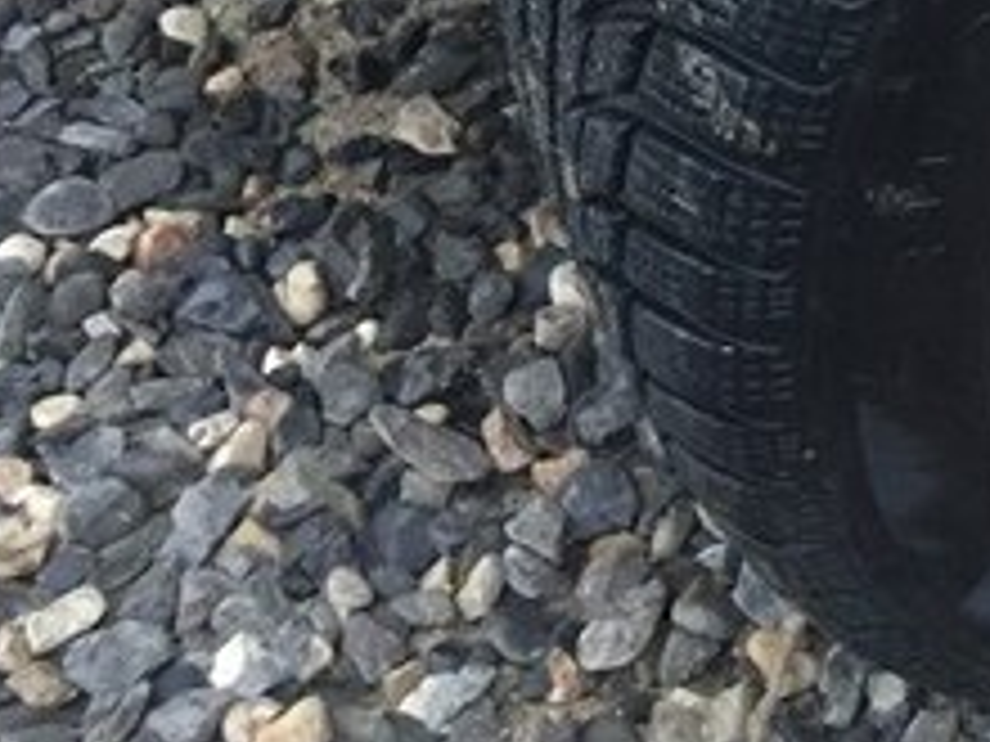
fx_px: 2488
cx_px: 1350
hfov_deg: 20.3
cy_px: -358
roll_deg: -5.4
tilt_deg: -29.2
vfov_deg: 15.7
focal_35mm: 87
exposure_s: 1/33
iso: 160
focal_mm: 4.15
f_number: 2.2
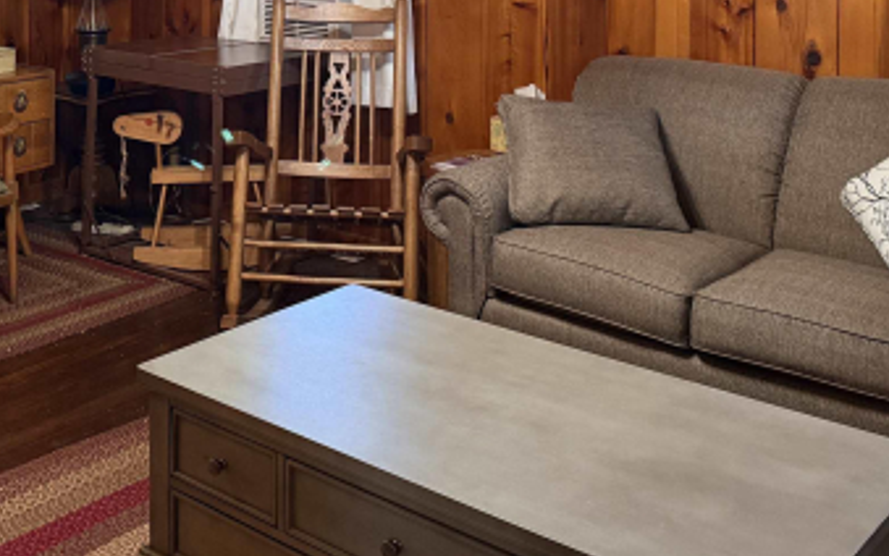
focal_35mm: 50
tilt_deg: +0.4
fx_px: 1212
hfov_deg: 39.6
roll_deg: -0.1
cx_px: 264
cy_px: -92
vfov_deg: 23.8
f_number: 1.78
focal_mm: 6.76
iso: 500
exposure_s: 1/60
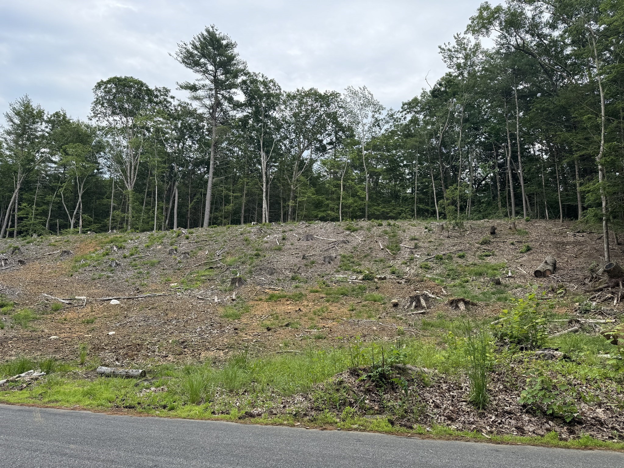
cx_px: 312
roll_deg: -0.2
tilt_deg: +6.8
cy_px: 234
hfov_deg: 71.6
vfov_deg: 56.8
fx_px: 433
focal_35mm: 24
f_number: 1.78
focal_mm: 6.76
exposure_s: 1/1131
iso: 80
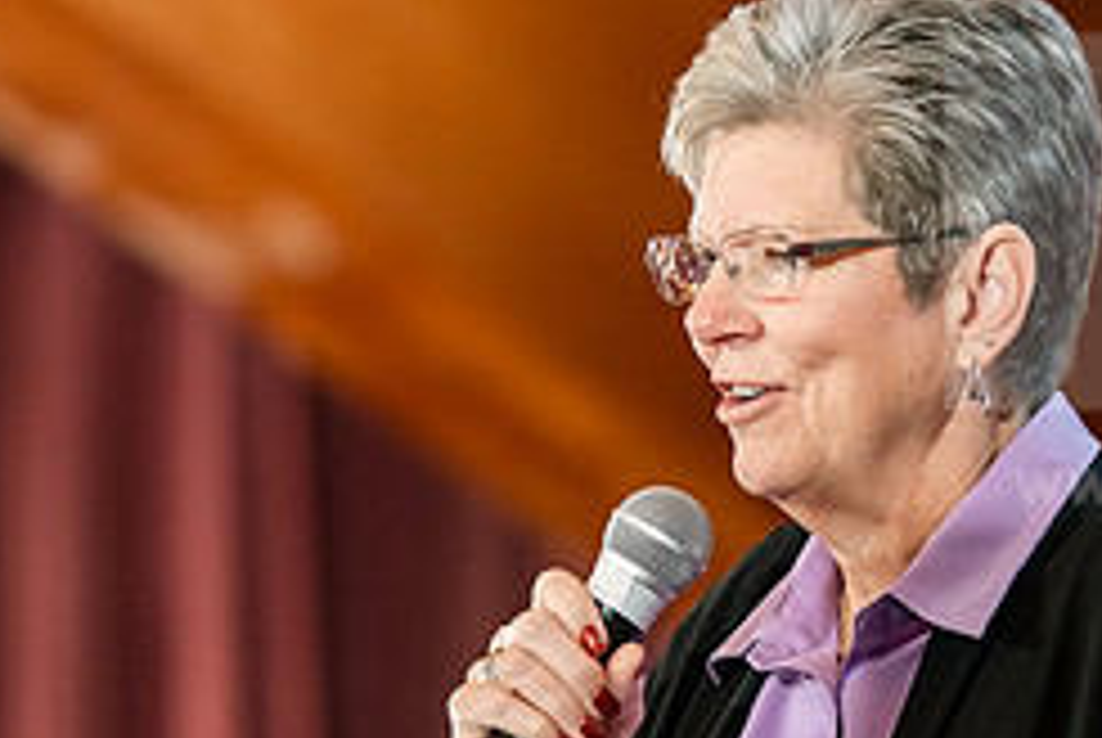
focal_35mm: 402
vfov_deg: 3.4
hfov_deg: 5.1
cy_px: 578
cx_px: 810
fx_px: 12320
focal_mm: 170
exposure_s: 1/200
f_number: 3.5
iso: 1600
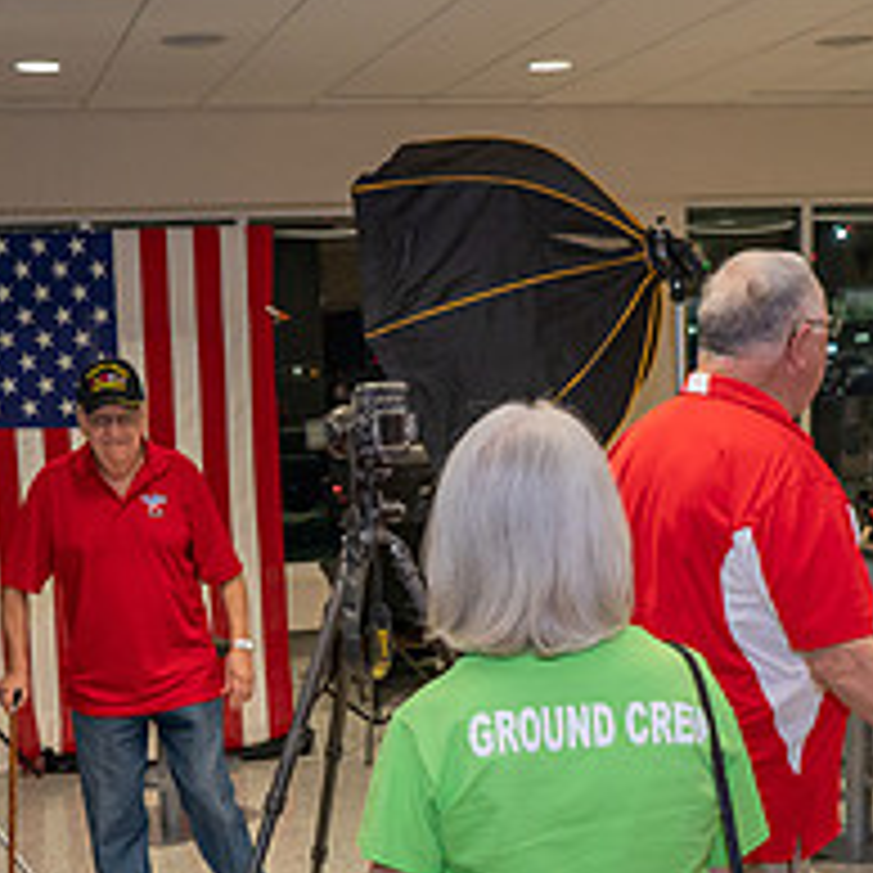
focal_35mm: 61
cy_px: 706
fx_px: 1740
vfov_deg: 27.6
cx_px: 320
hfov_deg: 28.0
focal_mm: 24
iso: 2800
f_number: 5
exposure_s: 1/160
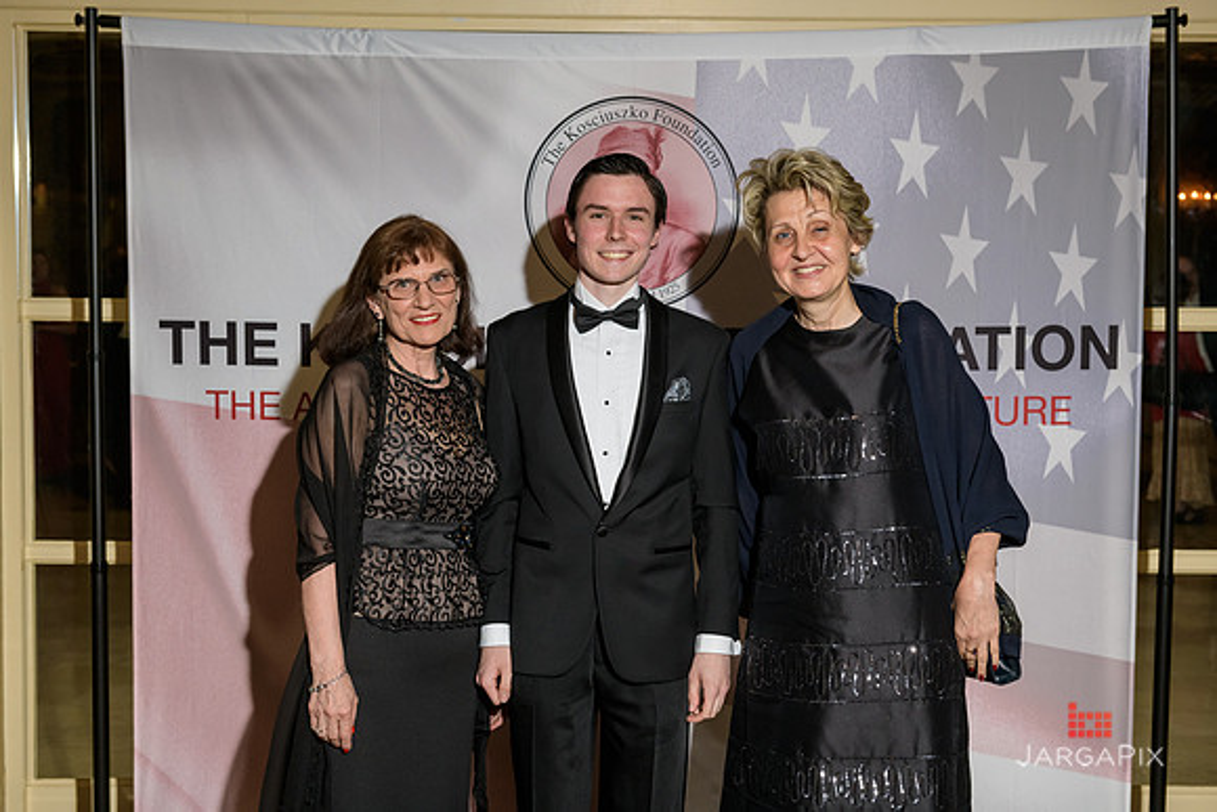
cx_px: 608
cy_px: 406
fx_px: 1758
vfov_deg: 26.0
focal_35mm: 52
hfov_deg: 38.2
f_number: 5
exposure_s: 1/100
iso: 800
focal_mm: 52
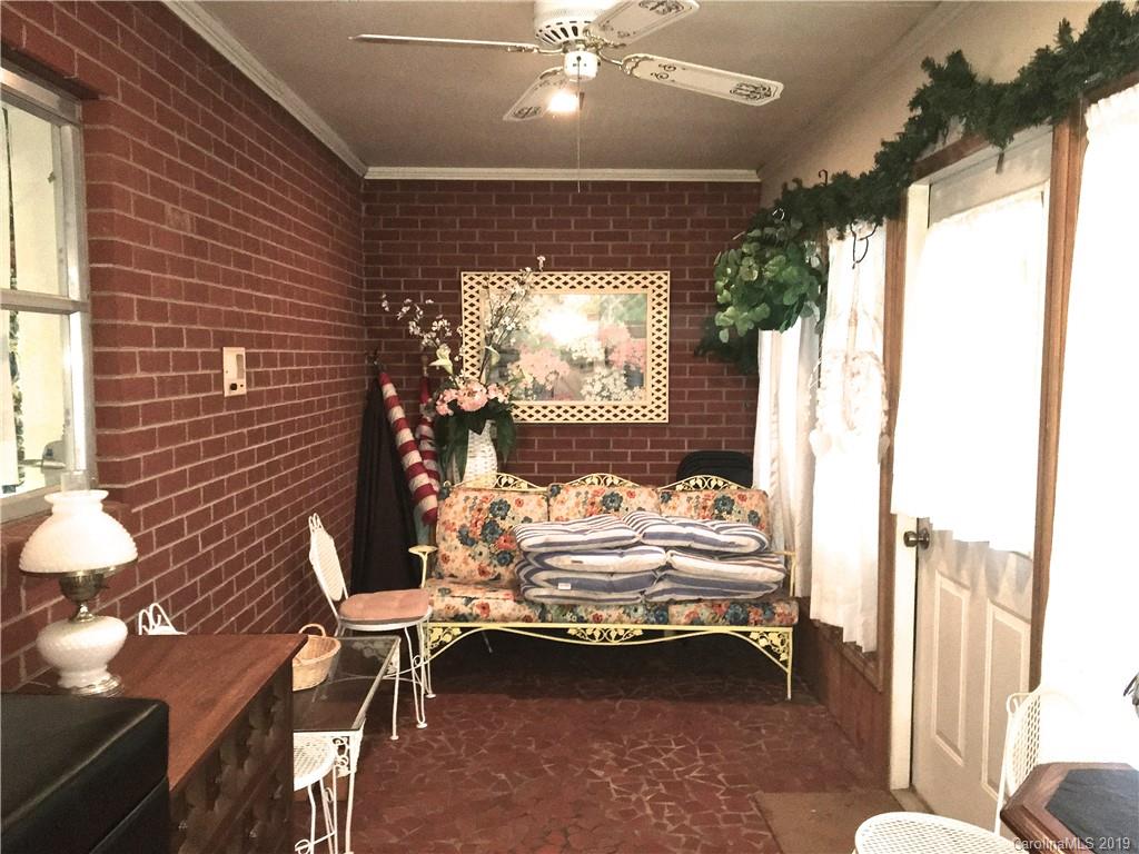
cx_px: 570
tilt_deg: -5.0
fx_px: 954
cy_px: 427
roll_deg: +0.1
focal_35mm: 29
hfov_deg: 61.7
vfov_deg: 48.2
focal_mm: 4.15
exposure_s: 1/16
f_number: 2.2
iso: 320
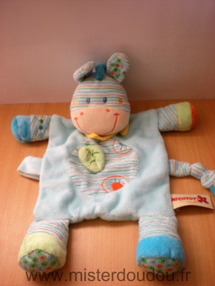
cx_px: 108
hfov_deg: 37.7
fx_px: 315
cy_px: 143
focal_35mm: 38
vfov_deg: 49.0
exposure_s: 1/59.3
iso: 75
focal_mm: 6.3
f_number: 3.1
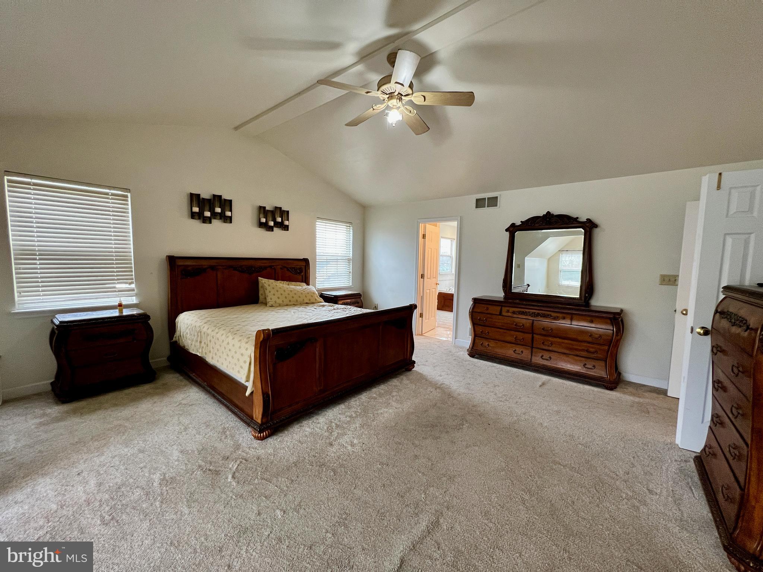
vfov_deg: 89.9
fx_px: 287
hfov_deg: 106.2
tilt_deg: -5.3
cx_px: 382
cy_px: 286
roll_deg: -1.3
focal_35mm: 13
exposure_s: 1/120
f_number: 1.8
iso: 200
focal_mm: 1.57
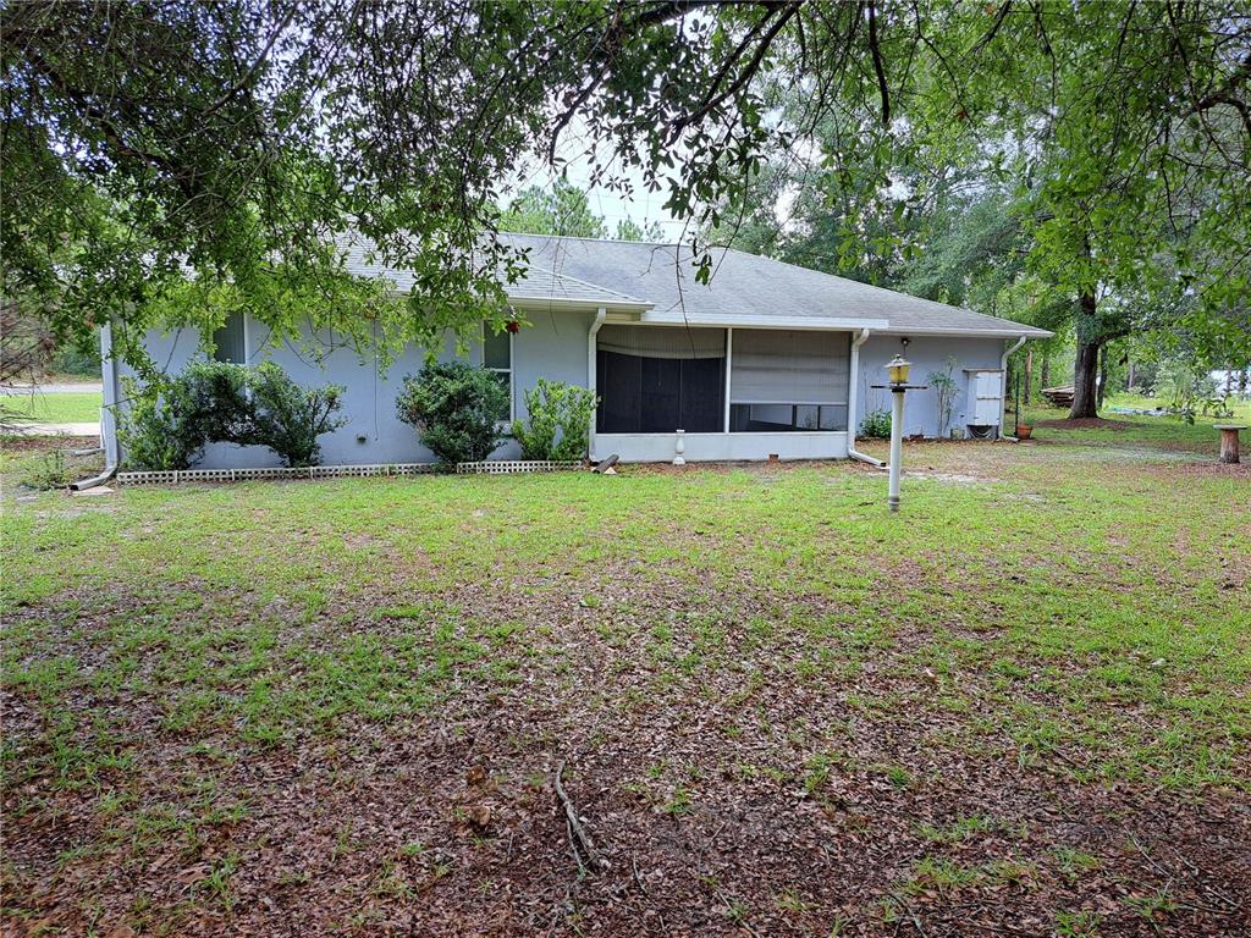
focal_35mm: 24
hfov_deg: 71.6
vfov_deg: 56.8
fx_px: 867
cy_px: 469
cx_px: 626
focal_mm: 5.23
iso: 50
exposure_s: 1/273
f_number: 1.8
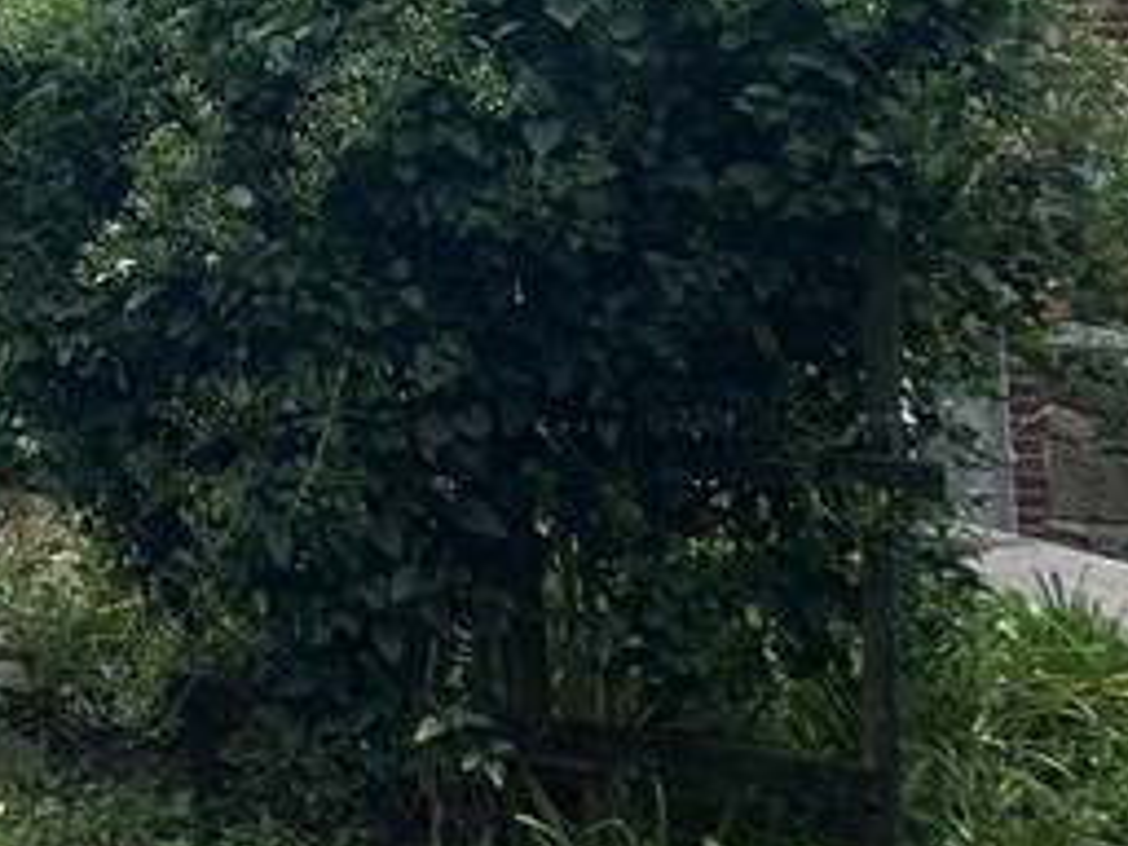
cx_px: -551
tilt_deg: +5.5
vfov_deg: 13.6
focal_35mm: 104
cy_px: -308
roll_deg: +1.4
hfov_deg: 17.1
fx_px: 3389
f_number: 1.5
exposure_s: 1/3257
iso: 50
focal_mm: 5.7
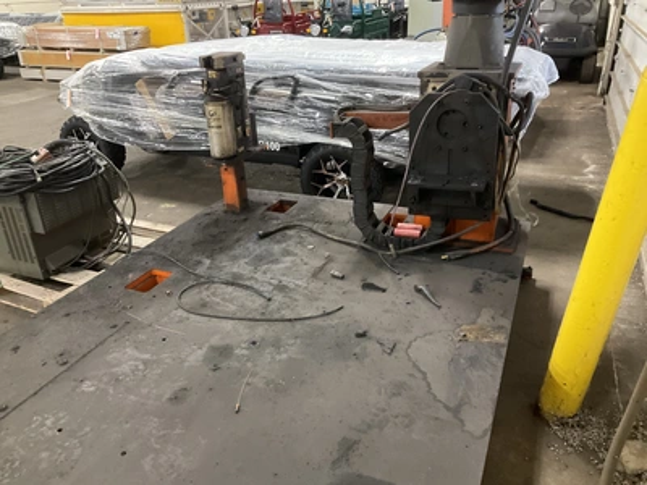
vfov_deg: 48.2
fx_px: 542
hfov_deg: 61.7
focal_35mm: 29
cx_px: 324
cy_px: 242
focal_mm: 3
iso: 320
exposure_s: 1/30
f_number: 1.8
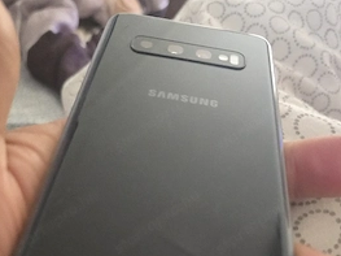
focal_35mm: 35
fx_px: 345
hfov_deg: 52.6
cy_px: 234
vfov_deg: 37.8
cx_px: 176
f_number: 1.7
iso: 1250
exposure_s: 1/24
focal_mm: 6.3
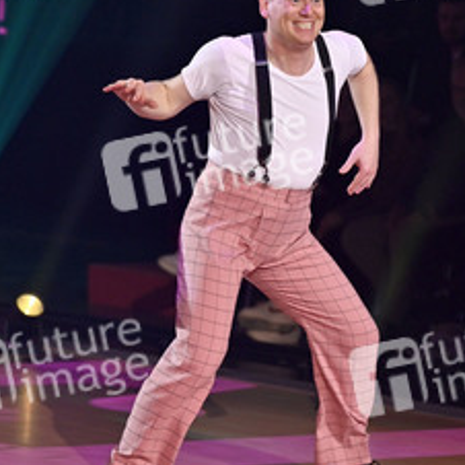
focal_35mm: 241
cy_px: 265
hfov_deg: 7.3
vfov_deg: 7.3
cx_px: 267
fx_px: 3663
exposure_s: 1/800
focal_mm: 160
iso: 1250
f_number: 4
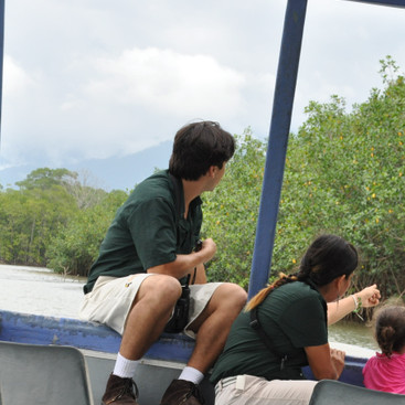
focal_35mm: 131
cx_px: 332
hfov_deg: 13.2
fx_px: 1734
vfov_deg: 13.3
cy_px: 221
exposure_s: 1/400
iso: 800
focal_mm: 58
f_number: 10
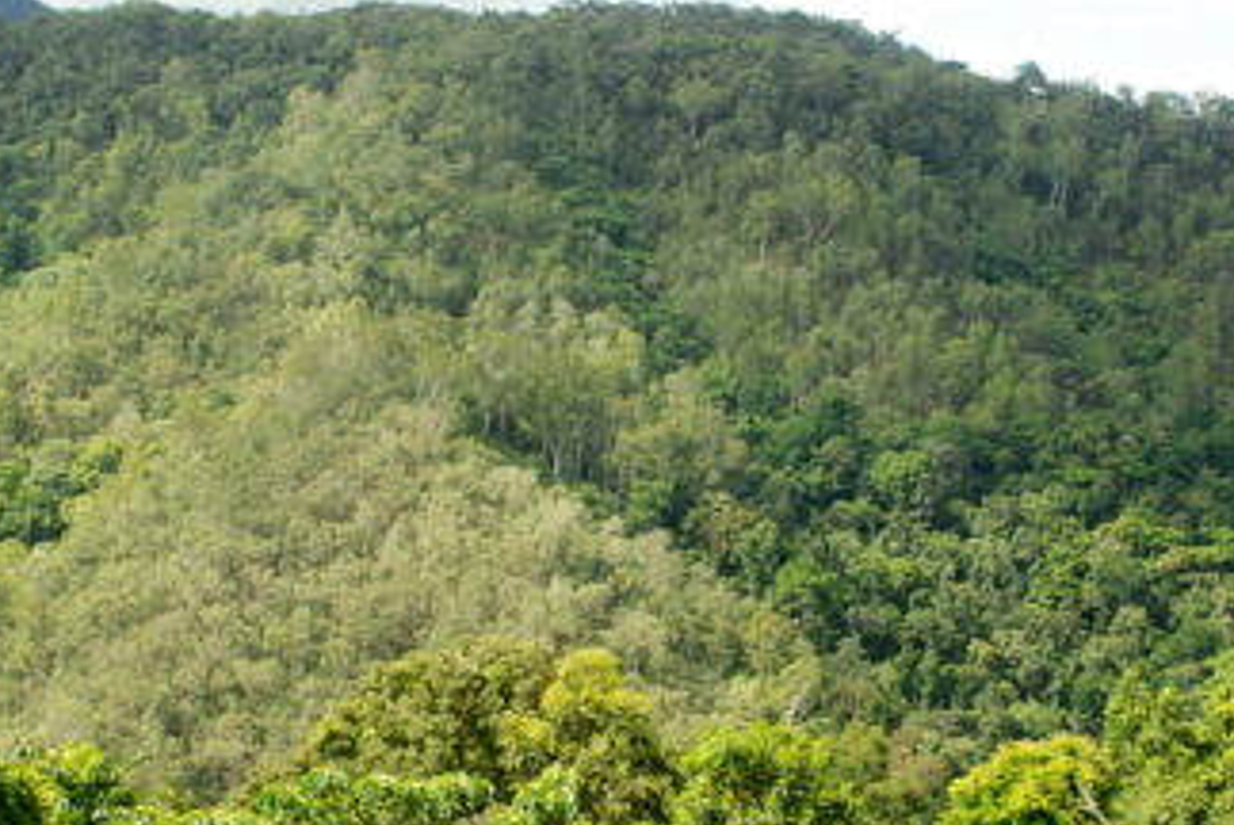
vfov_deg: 20.9
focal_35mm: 65
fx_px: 2230
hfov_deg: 30.9
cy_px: 518
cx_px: 630
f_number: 11
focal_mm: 28
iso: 500
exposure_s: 1/250
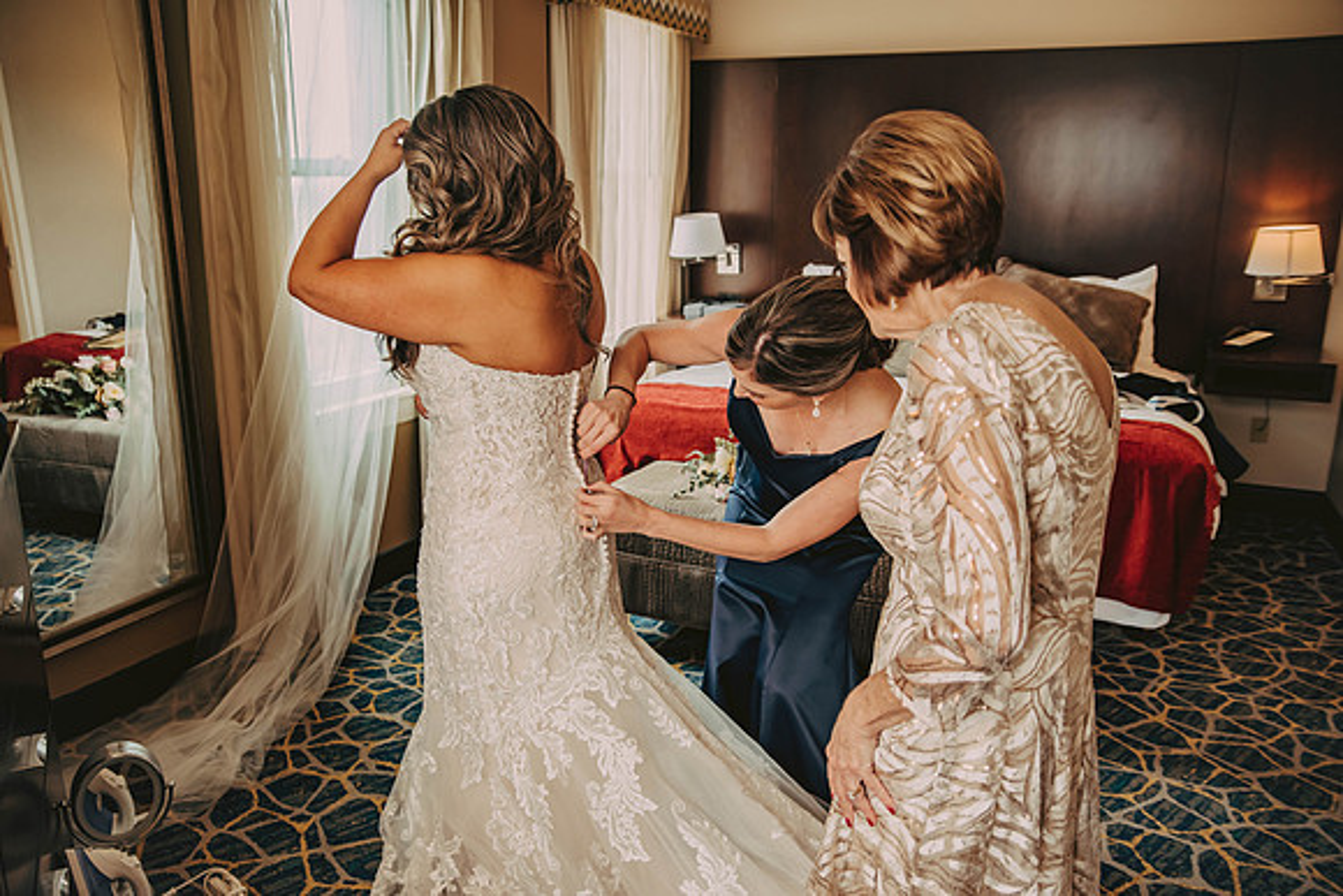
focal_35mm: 28
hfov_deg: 65.5
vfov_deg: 46.4
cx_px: 672
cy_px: 448
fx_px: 1045
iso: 800
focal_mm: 28
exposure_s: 1/100
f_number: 3.5
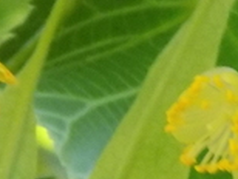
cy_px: -20
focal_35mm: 1980
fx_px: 13635
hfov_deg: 1.0
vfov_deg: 0.8
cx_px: 427
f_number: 5.9
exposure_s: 1/60
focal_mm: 63.7
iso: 360
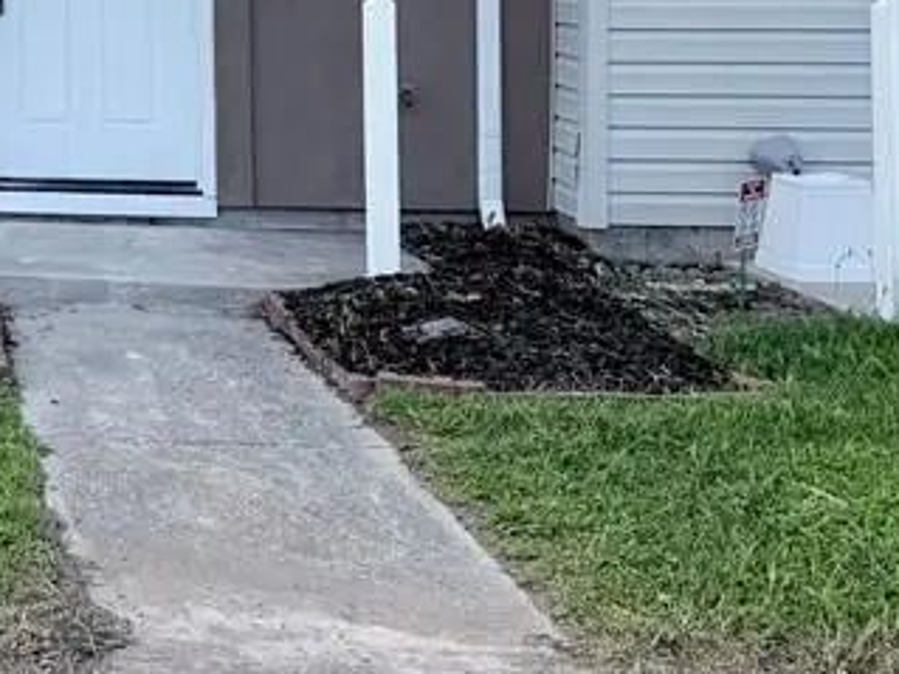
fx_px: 1999
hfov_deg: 22.3
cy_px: -161
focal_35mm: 77
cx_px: -324
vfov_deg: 18.1
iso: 100
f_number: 1.78
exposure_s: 1/3021
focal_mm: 6.76
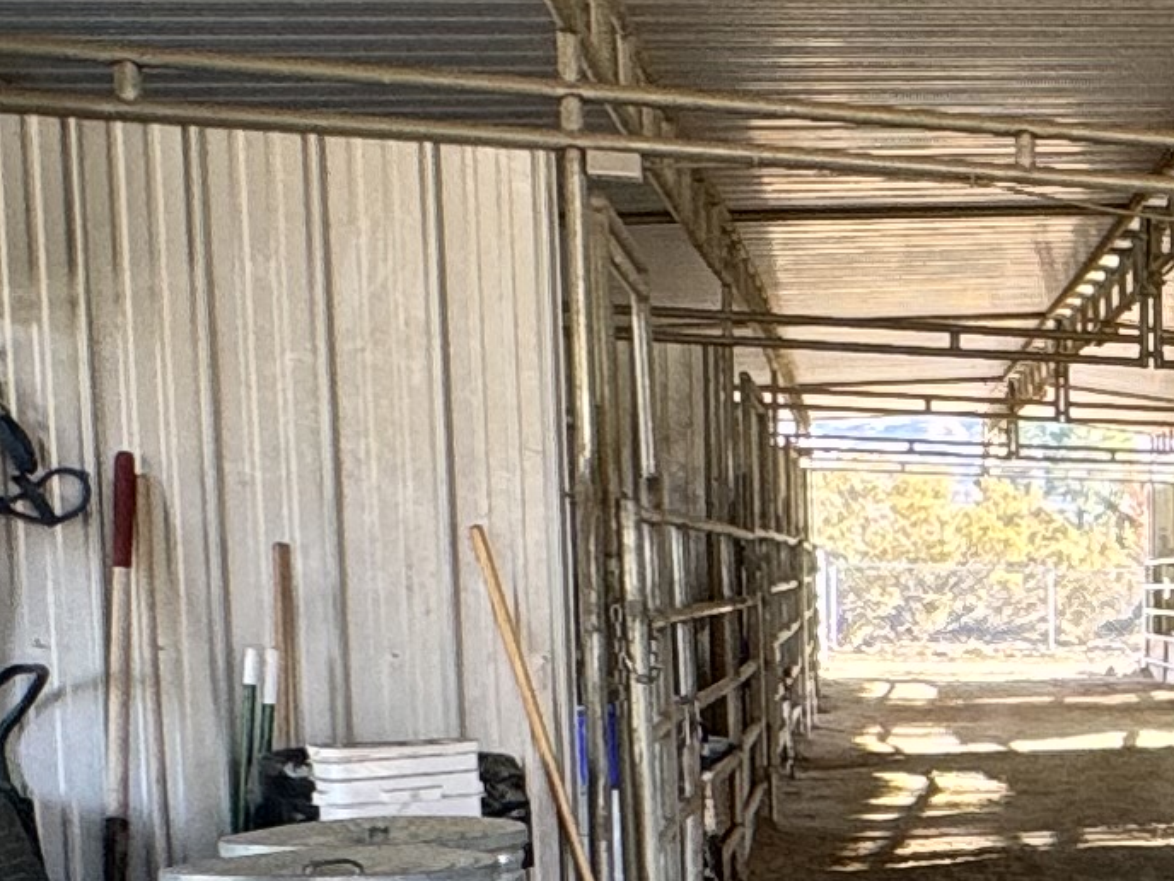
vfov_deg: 17.6
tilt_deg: -7.9
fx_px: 2781
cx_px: 2181
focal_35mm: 82
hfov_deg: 18.2
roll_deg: -1.9
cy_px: 881
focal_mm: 2.22
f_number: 2.2
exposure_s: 1/99
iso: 64
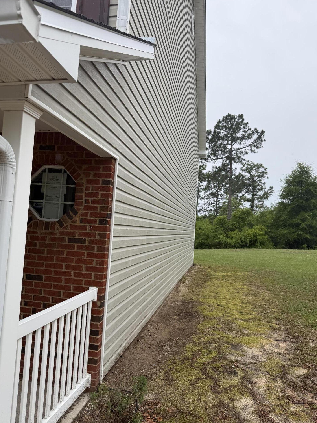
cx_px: 152
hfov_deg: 54.9
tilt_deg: +3.7
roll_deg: -5.0
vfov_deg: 69.4
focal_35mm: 25
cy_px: 211
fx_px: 305
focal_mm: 6.76
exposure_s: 1/943
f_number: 1.78
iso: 80
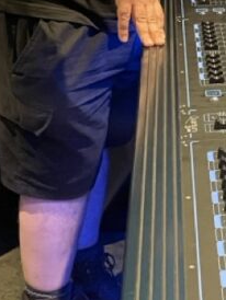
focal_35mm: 97
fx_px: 843
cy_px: 18
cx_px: 289
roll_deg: -5.1
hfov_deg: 14.7
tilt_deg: -14.5
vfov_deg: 19.8
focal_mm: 4.2
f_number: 1.6
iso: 500
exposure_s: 1/40
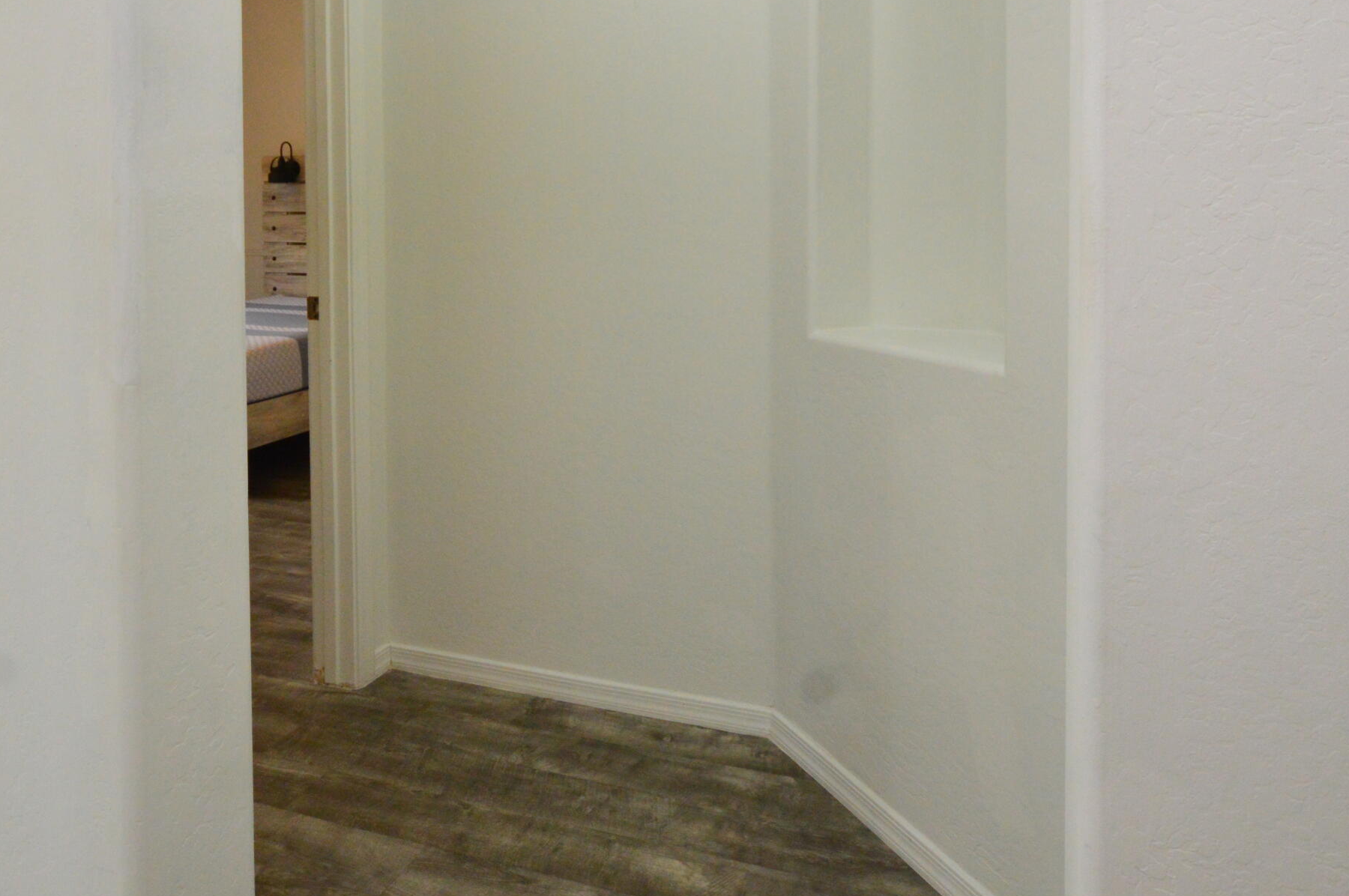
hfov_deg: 71.5
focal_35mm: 25
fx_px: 936
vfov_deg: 49.2
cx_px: 654
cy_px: 226
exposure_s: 1/100
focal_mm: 10
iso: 1600
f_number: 8
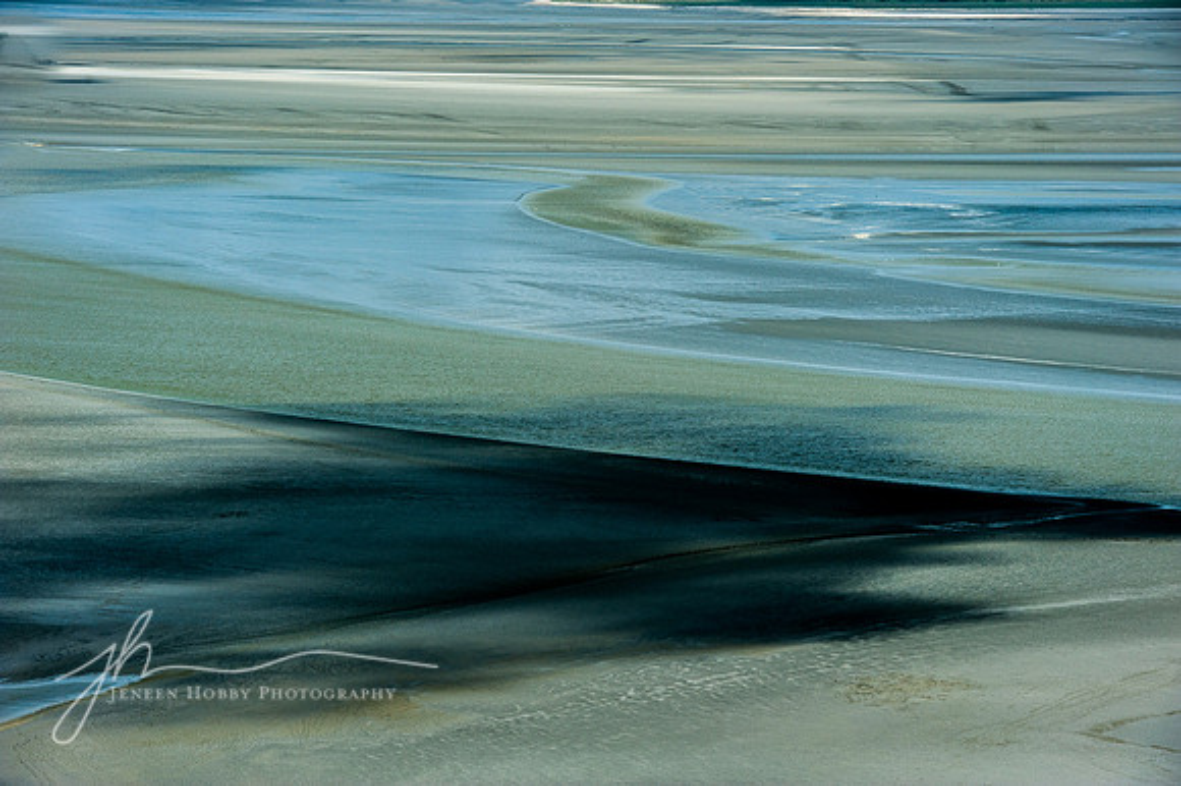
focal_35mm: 135
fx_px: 4426
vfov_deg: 10.1
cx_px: 590
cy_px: 393
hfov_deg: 15.2
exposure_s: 1/1250
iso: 200
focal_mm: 135
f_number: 8
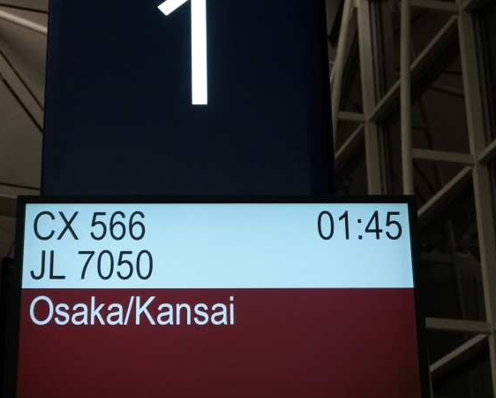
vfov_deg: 18.1
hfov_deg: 22.4
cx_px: 169
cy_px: 194
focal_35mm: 85
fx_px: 1248
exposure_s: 1/160
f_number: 4.5
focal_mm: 34
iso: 1600
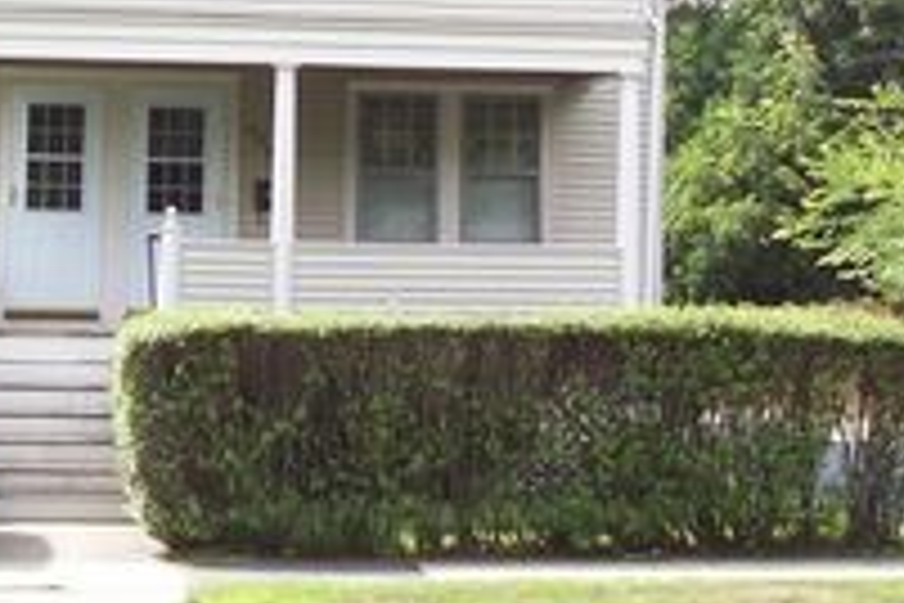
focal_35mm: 93
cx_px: 274
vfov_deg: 14.7
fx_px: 2335
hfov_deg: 21.8
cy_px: 155
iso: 80
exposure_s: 1/329
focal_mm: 6
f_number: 2.7
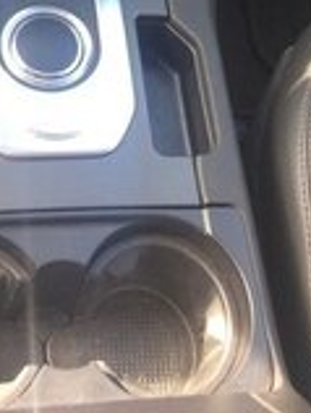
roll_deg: -17.1
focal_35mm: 91
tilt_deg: -44.1
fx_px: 1087
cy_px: -233
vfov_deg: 18.6
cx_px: 144
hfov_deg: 16.3
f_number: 2.2
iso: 50
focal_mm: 4.15
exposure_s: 1/33
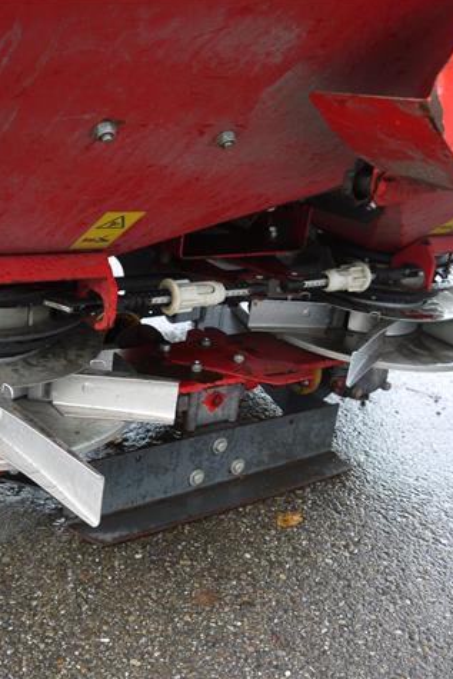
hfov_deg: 31.8
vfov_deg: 46.4
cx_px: 171
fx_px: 792
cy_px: 337
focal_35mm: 42
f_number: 3.5
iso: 200
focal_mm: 15
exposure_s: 1/60
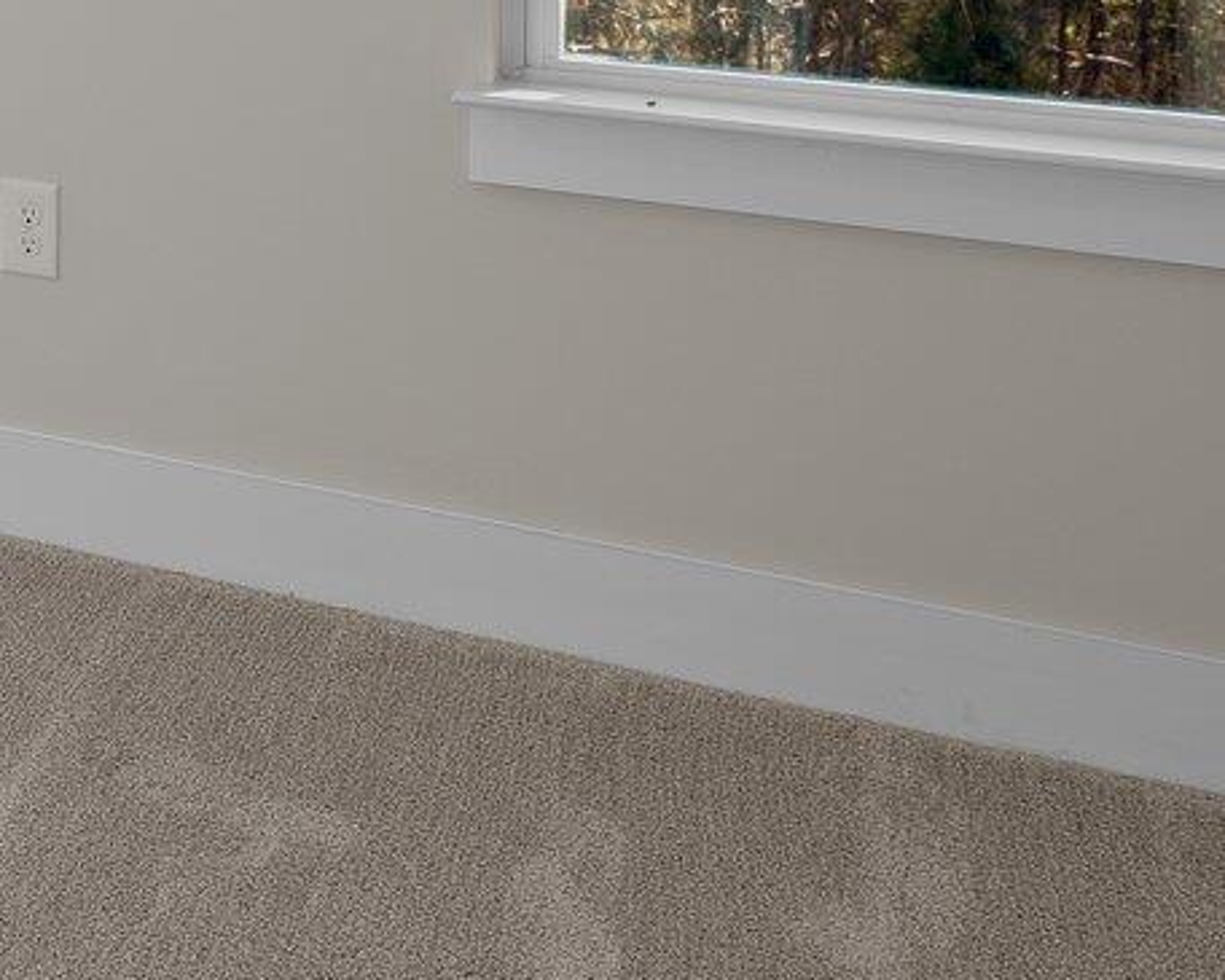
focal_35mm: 59
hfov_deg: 26.7
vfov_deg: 22.4
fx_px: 2140
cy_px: -380
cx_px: -387
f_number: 7.1
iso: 200
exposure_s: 1/25
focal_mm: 14
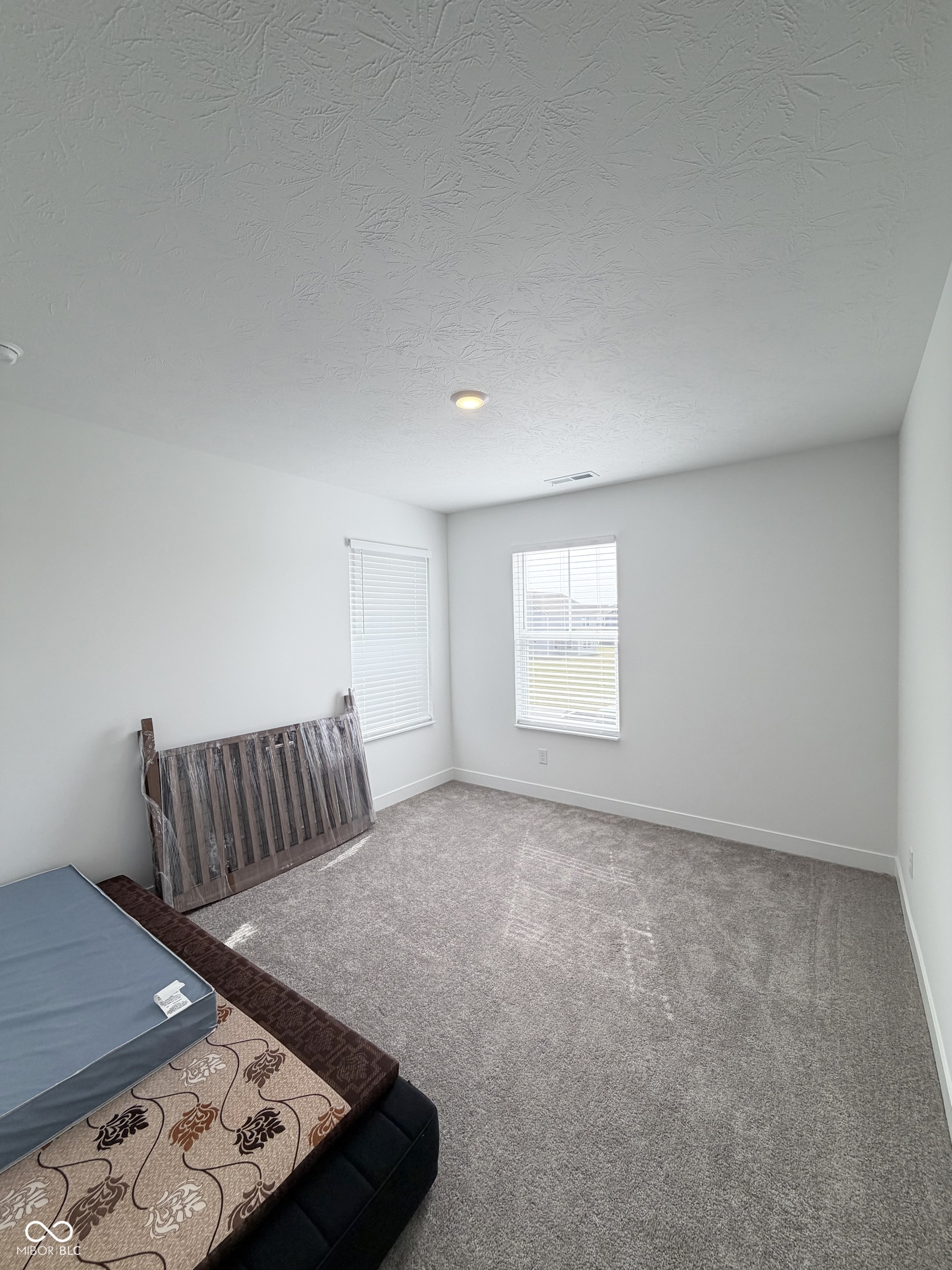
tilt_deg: -0.8
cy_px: 635
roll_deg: +1.0
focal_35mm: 14
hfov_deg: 85.7
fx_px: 513
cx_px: 476
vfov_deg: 102.1
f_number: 2.2
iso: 64
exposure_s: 1/171
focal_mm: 2.22
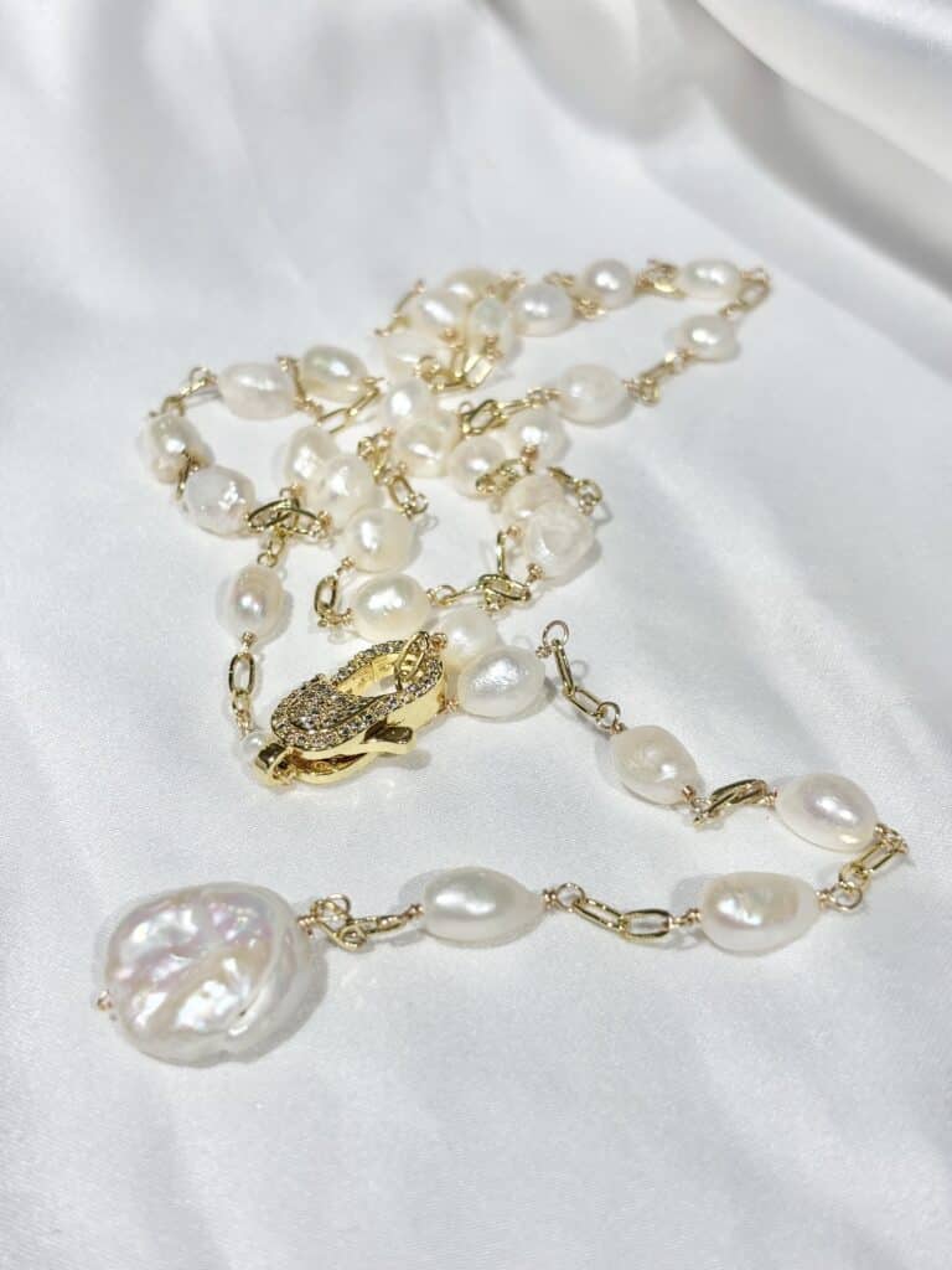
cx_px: 476
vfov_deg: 36.8
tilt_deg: -34.5
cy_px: 635
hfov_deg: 28.0
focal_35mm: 52
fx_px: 1907
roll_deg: +2.2
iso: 32
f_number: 1.6
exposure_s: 1/380
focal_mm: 5.96
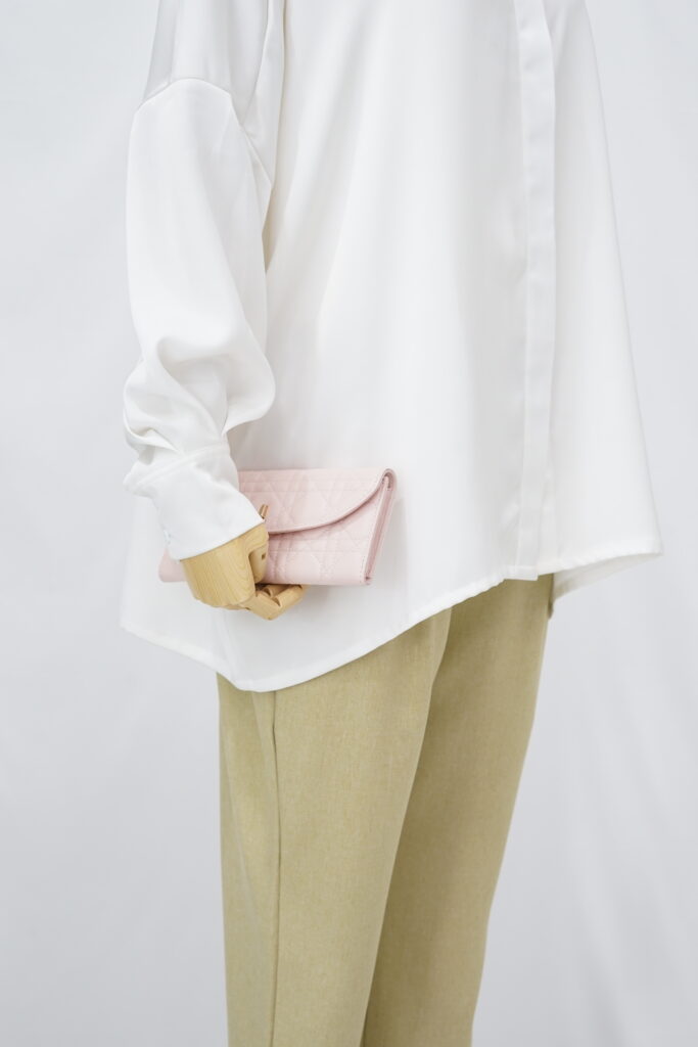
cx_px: 349
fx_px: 1454
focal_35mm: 50
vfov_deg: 39.6
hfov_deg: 27.0
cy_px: 524
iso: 640
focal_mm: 50
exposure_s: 1/10
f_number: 6.3
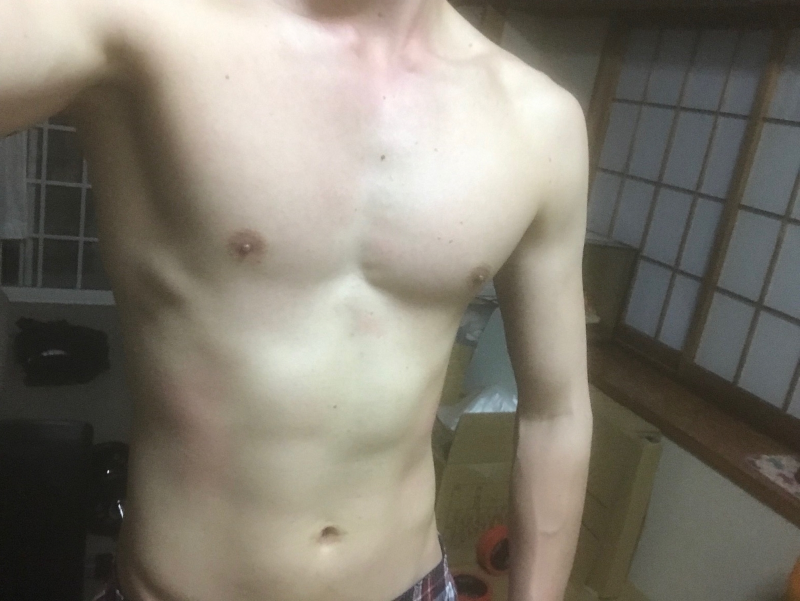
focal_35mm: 32
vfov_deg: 44.2
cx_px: 400
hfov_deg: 56.8
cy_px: 300
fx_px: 740
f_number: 2.2
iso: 200
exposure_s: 1/20
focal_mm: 2.87
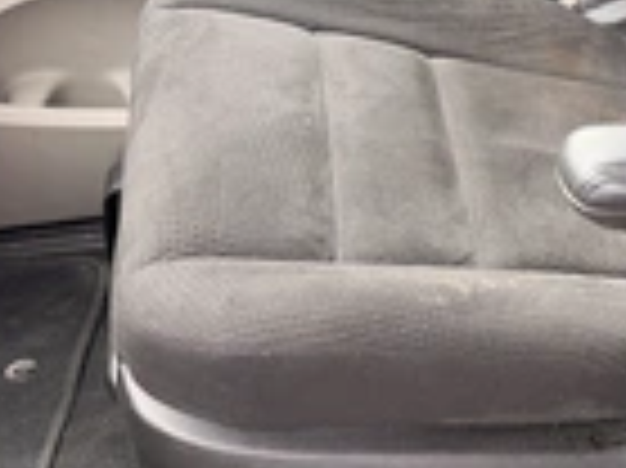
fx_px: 1247
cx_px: 653
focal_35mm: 69
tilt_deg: -22.1
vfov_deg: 19.8
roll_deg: -8.4
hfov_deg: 26.4
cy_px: -112
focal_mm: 6.76
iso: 100
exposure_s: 1/121
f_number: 1.78
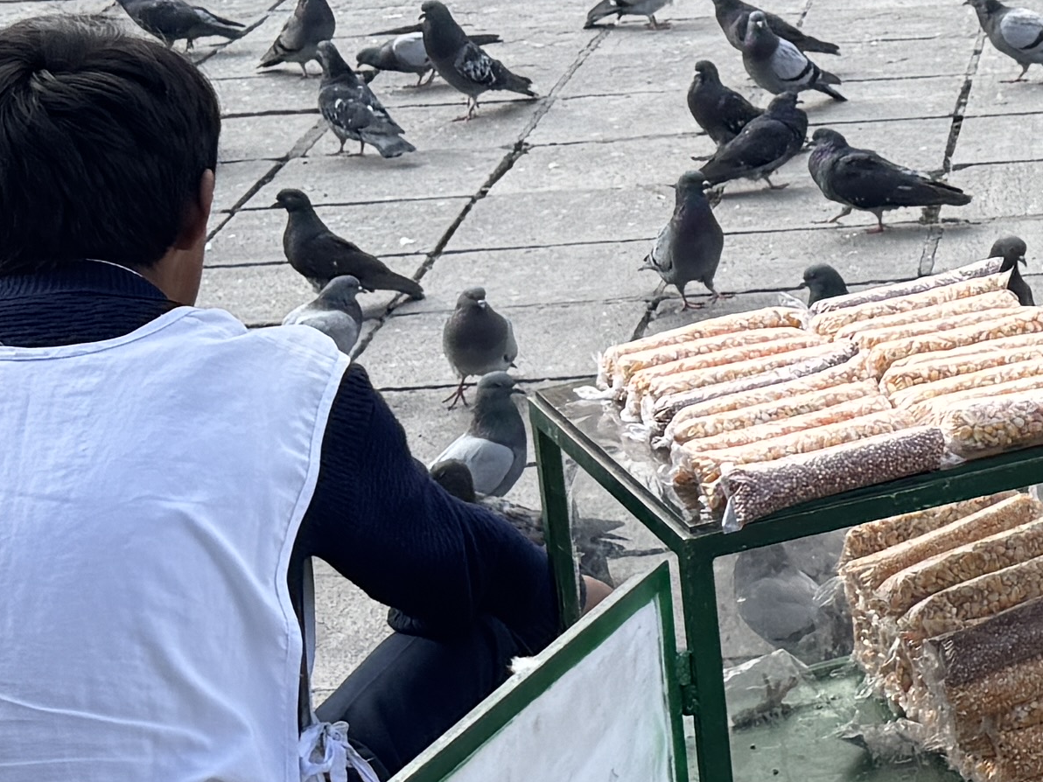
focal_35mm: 115
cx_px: 1835
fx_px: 3465
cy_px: 130
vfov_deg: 12.8
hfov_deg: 15.0
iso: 80
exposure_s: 1/864
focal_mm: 6.76
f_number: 1.78
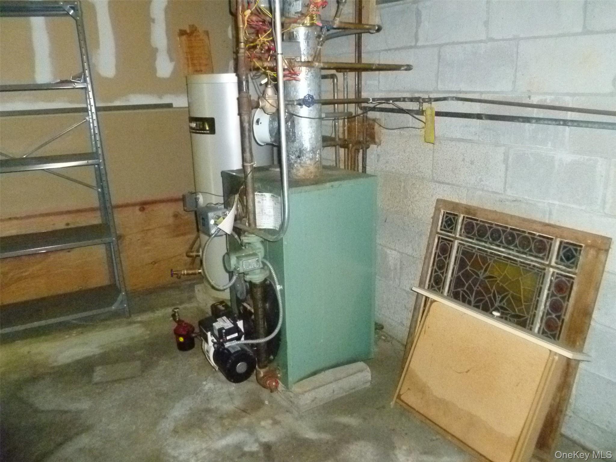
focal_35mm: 28
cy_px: 231
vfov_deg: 49.7
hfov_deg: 63.4
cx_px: 308
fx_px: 498
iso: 1600
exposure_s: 1/30
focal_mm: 5
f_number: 3.3
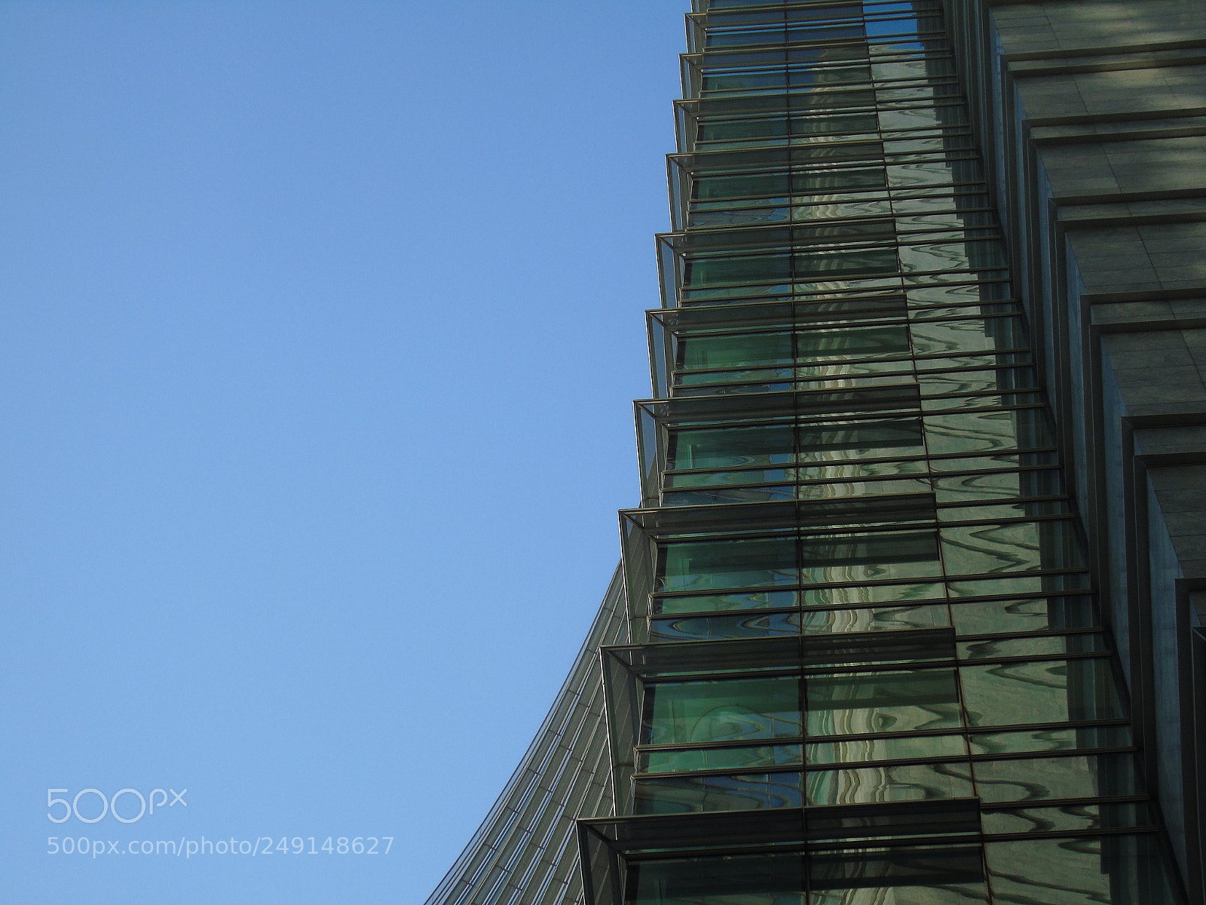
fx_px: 3275
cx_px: 603
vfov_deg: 15.7
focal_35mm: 94
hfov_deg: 20.9
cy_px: 452
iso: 80
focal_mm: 17
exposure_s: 1/320
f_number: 4.3
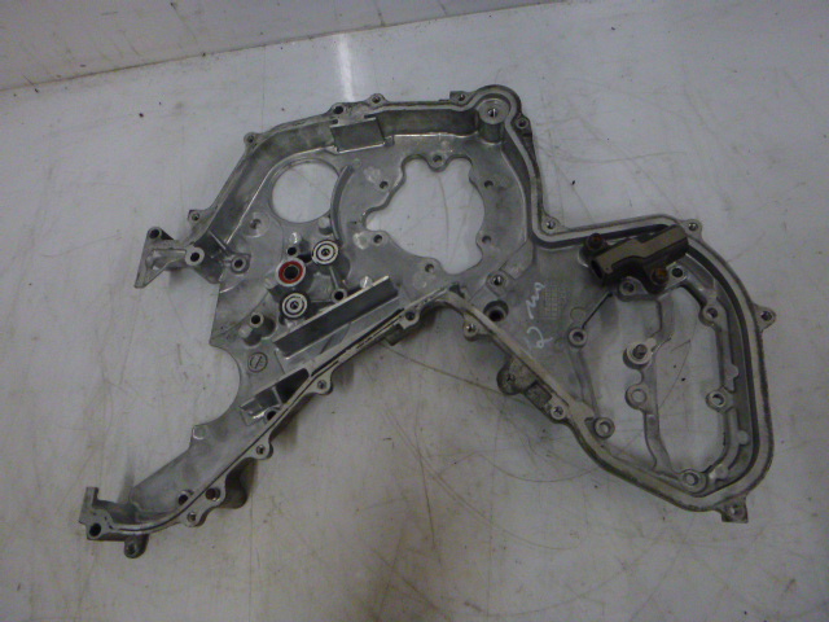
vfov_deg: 54.9
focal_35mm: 25
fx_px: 599
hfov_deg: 69.4
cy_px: 311
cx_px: 414
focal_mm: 4.5
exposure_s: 1/30
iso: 400
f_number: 3.9
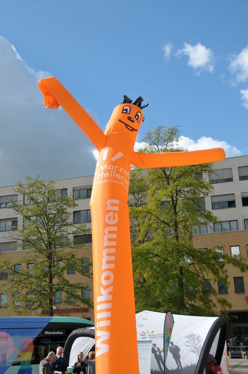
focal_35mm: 48
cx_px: 124
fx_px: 497
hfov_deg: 28.0
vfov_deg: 41.1
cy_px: 187
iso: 200
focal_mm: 32
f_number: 10
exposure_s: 1/400
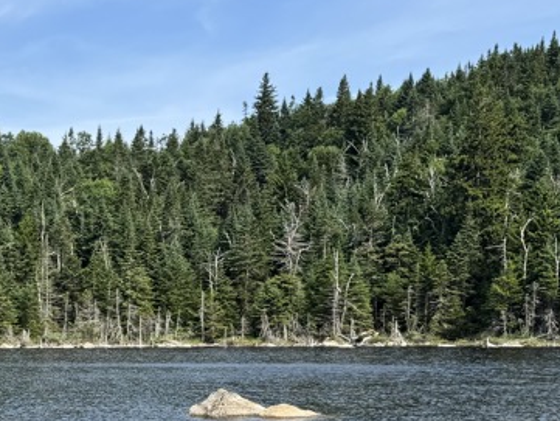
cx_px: 93
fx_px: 1100
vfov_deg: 20.9
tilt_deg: -5.1
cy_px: 427
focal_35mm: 68
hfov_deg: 27.8
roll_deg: +0.3
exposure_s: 1/2604
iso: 80
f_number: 1.78
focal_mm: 6.76
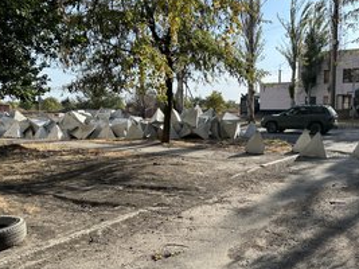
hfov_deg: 50.8
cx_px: 227
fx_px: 373
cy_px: 139
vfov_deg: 39.6
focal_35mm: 36
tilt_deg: -5.1
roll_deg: +1.4
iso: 80
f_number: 1.78
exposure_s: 1/2110
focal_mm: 6.86
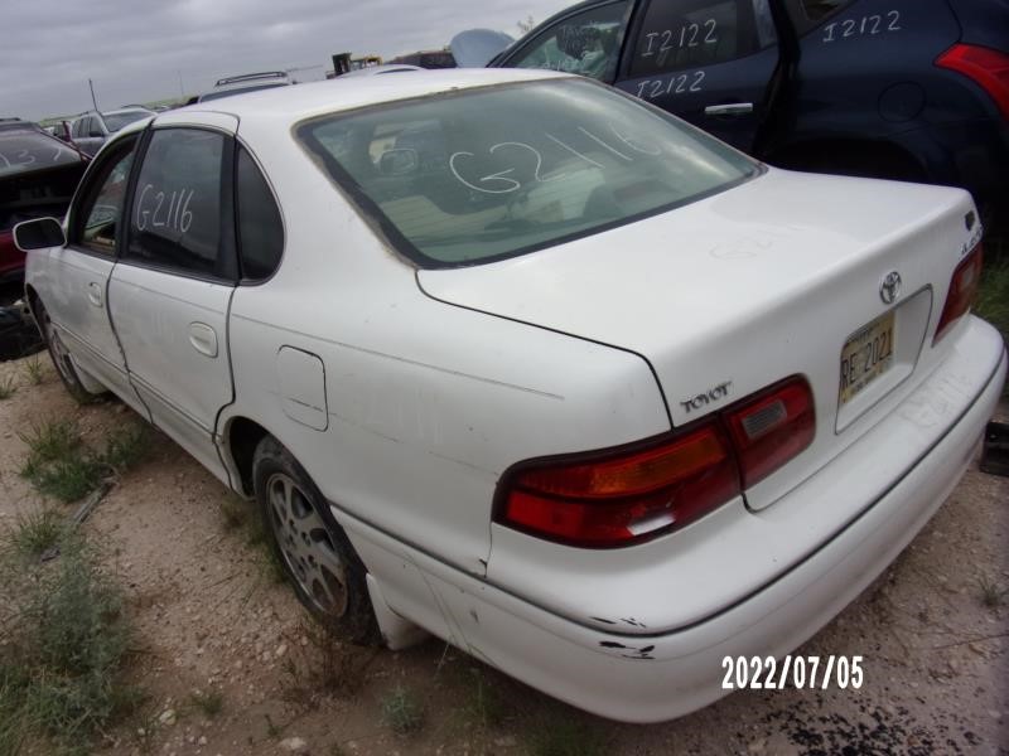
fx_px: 700
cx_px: 504
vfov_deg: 56.8
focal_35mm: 24
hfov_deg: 71.6
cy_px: 378
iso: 80
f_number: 3.3
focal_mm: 4.3
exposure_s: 1/550
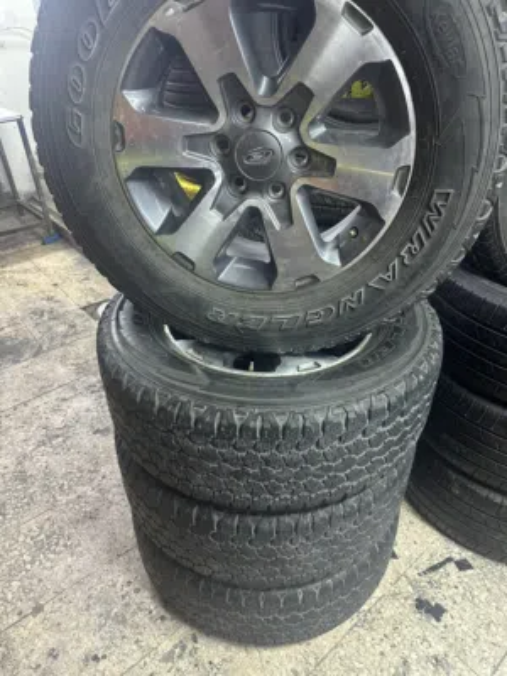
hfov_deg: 56.8
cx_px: 254
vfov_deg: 71.6
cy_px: 338
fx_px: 469
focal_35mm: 24
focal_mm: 6.86
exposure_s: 1/50
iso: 400
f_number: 1.78
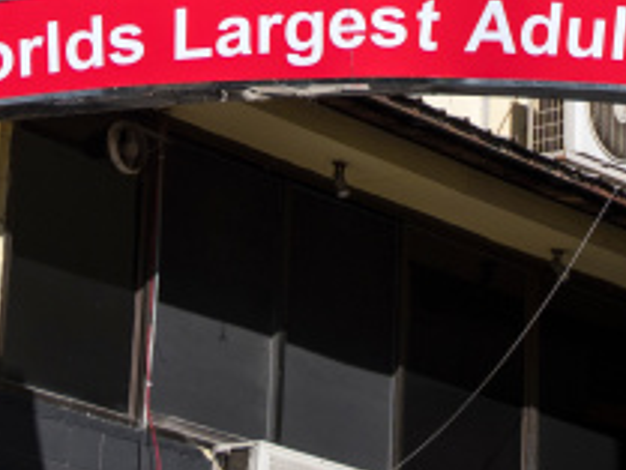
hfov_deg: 9.9
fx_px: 3601
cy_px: -431
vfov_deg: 7.2
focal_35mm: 199
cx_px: 473
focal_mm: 31
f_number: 5.6
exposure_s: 1/800
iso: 100
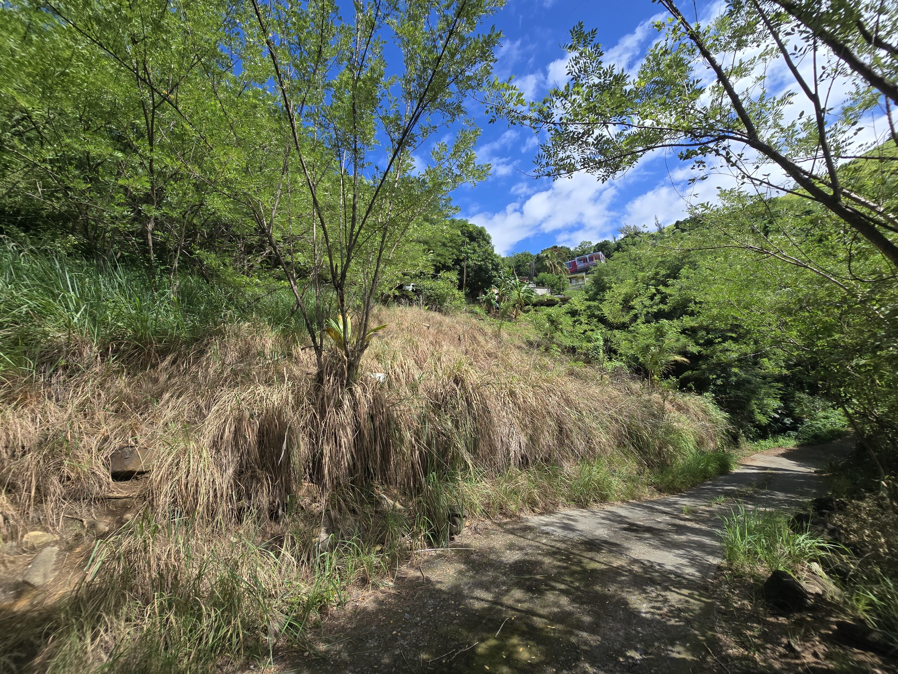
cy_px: 337
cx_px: 449
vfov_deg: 89.9
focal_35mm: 13
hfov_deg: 106.2
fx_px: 337
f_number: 2.2
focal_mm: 2.2
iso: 50
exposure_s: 1/1645
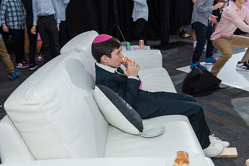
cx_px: 124
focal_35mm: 38
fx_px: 263
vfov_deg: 35.1
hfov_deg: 50.7
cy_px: 83
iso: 800
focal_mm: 38
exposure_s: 1/100
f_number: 4
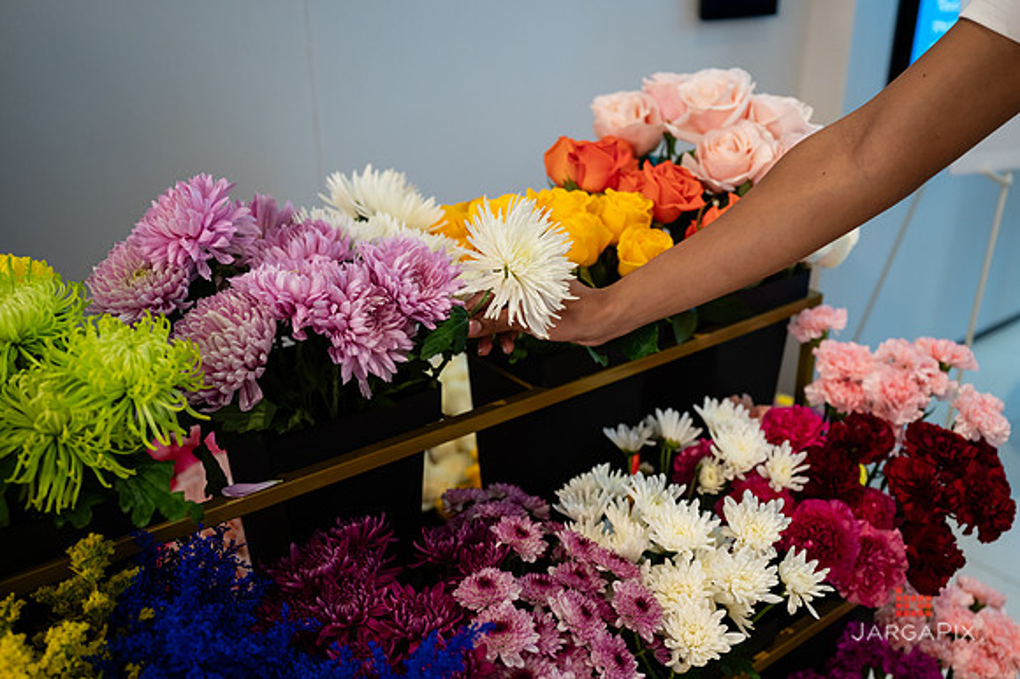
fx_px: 963
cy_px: 343
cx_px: 517
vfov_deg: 38.8
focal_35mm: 34
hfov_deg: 55.8
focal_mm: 32
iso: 1250
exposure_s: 1/200
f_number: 3.2
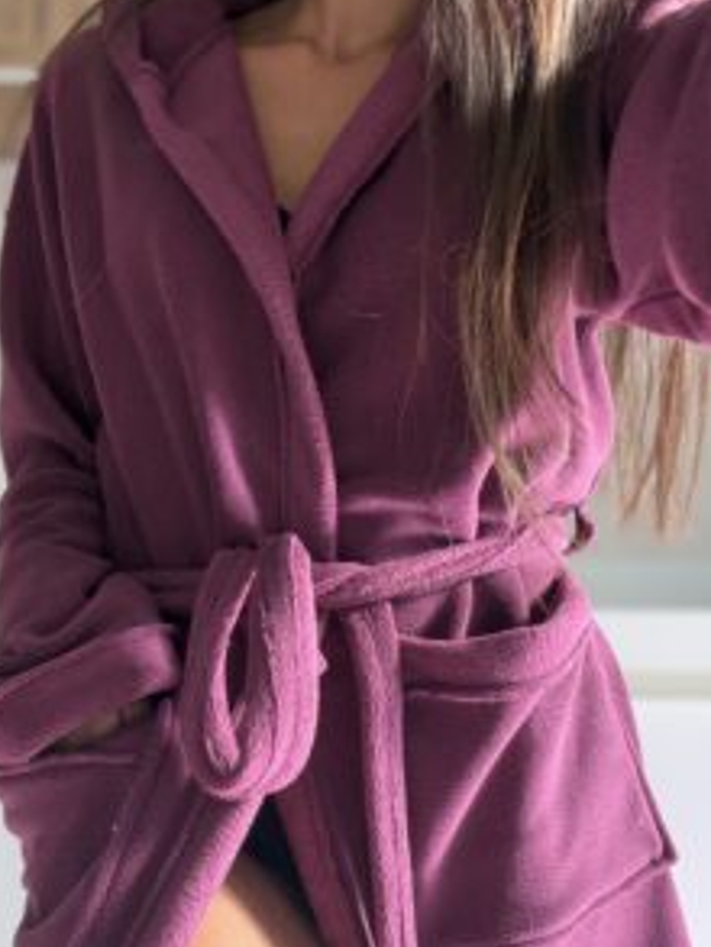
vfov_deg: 45.8
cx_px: 307
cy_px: 469
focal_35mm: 41
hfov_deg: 35.1
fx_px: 1122
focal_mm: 2.71
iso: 64
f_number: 1.9
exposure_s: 1/50
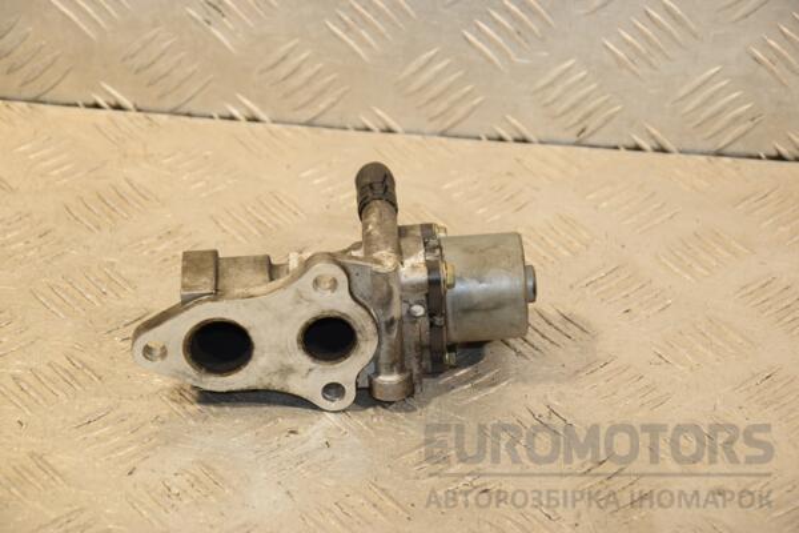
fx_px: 2663
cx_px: 400
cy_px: 266
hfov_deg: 17.1
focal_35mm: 120
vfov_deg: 11.4
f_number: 6.3
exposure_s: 1/200
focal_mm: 80
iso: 800
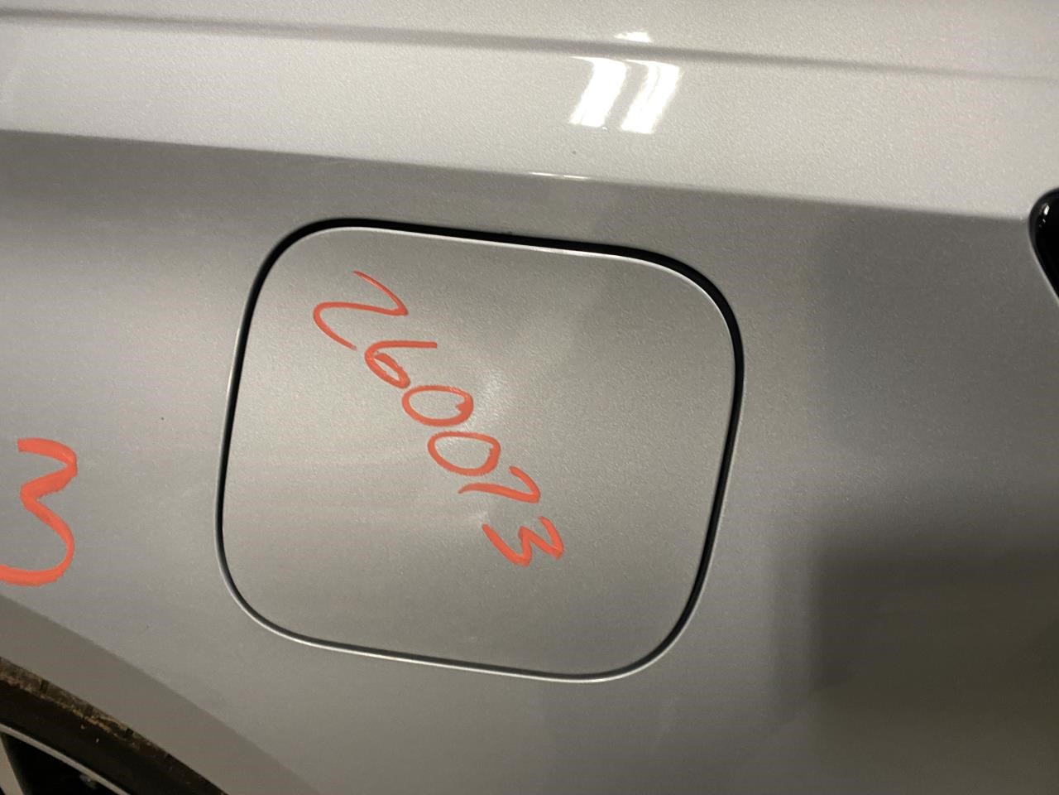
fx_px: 795
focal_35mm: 26
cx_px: 530
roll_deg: +0.7
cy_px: 398
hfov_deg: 67.3
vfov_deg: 53.1
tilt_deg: -33.3
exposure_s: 1/60
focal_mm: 4.25
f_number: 1.8
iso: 160
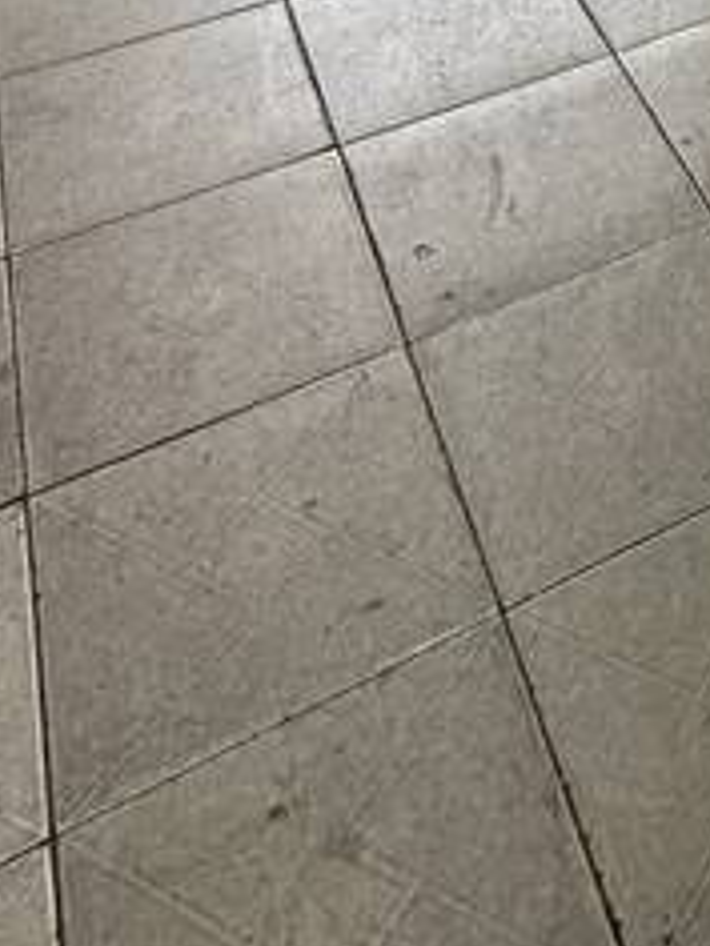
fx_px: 1750
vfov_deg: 18.7
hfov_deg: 20.0
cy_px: -962
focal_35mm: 64
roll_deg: -2.5
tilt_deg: -3.8
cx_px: 1043
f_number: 2.2
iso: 40
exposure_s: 1/120
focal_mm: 2.22
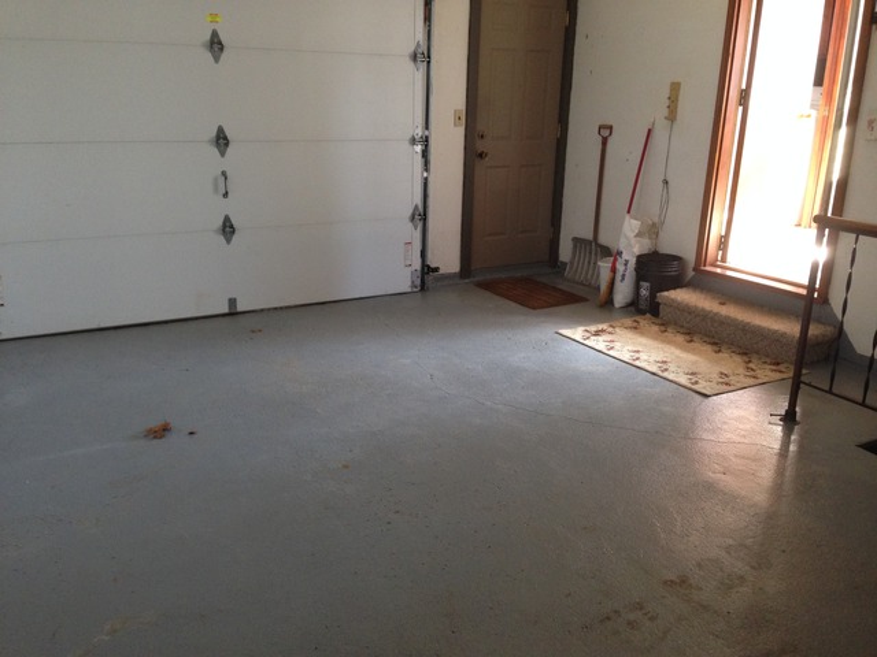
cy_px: 328
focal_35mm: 33
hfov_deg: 55.4
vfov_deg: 42.9
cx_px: 438
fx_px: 836
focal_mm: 4.12
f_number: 2.4
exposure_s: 1/20
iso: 160
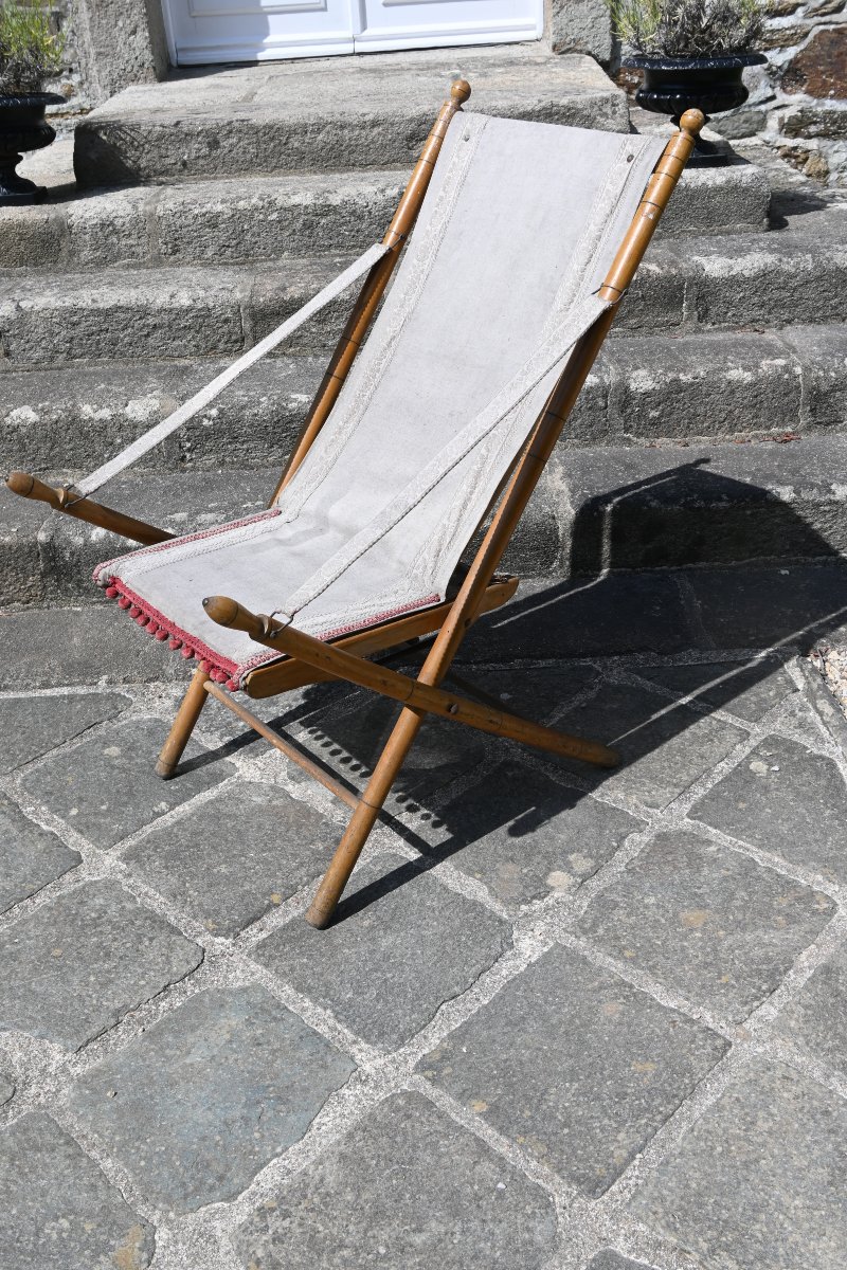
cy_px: 635
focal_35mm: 34
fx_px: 1217
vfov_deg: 55.1
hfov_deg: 38.4
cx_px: 424
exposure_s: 1/400
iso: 100
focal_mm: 23
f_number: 7.1
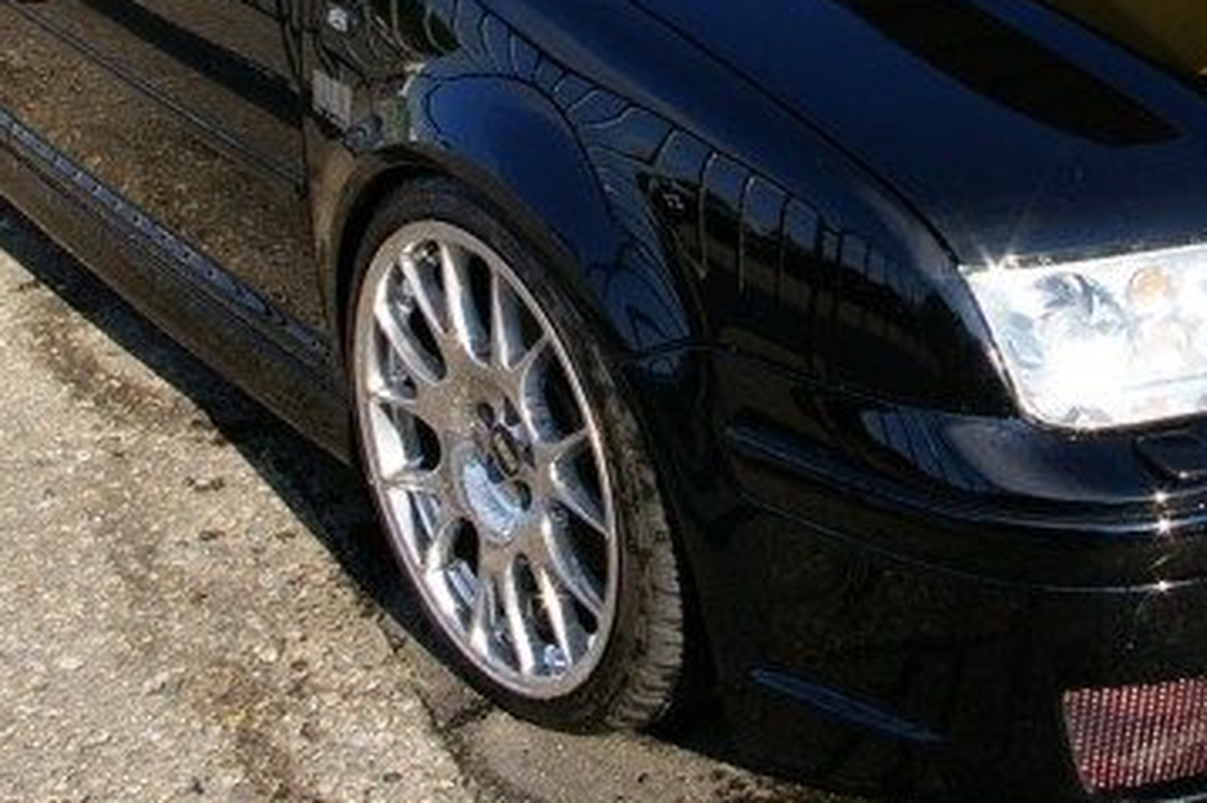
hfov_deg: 28.6
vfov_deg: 18.9
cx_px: 790
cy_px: 22
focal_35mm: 70
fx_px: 2350
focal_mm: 21
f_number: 8
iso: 200
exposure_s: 1/180
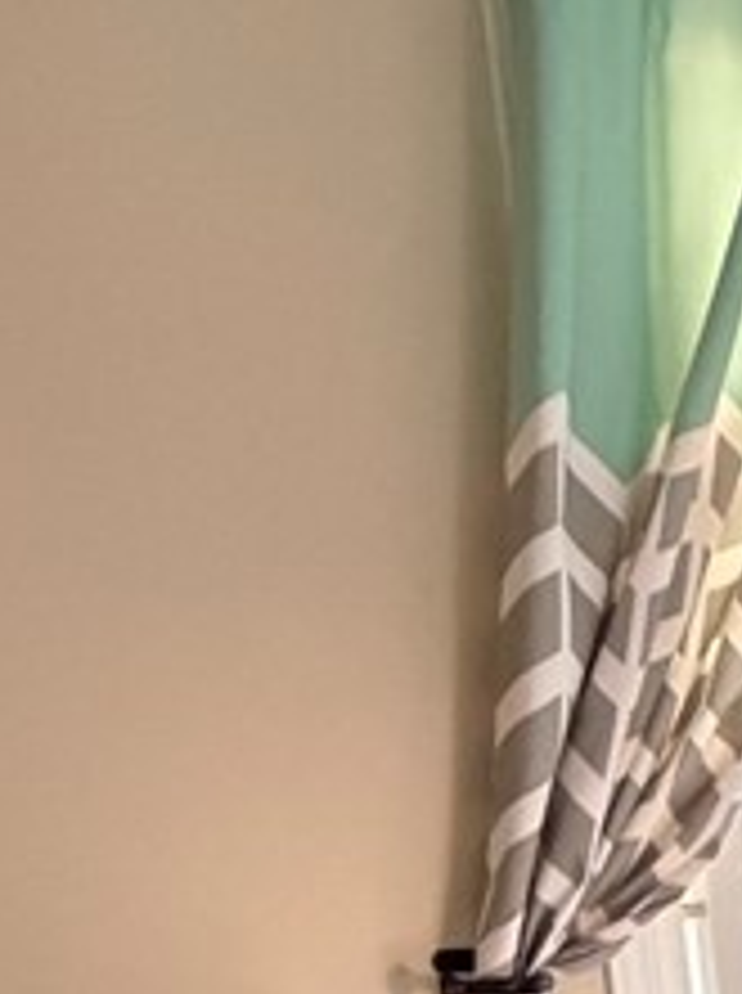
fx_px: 1863
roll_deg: -1.6
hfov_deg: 16.4
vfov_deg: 26.3
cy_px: 1214
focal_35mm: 65
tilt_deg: -17.1
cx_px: 1538
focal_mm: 2.22
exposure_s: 1/60
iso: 800
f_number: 2.2
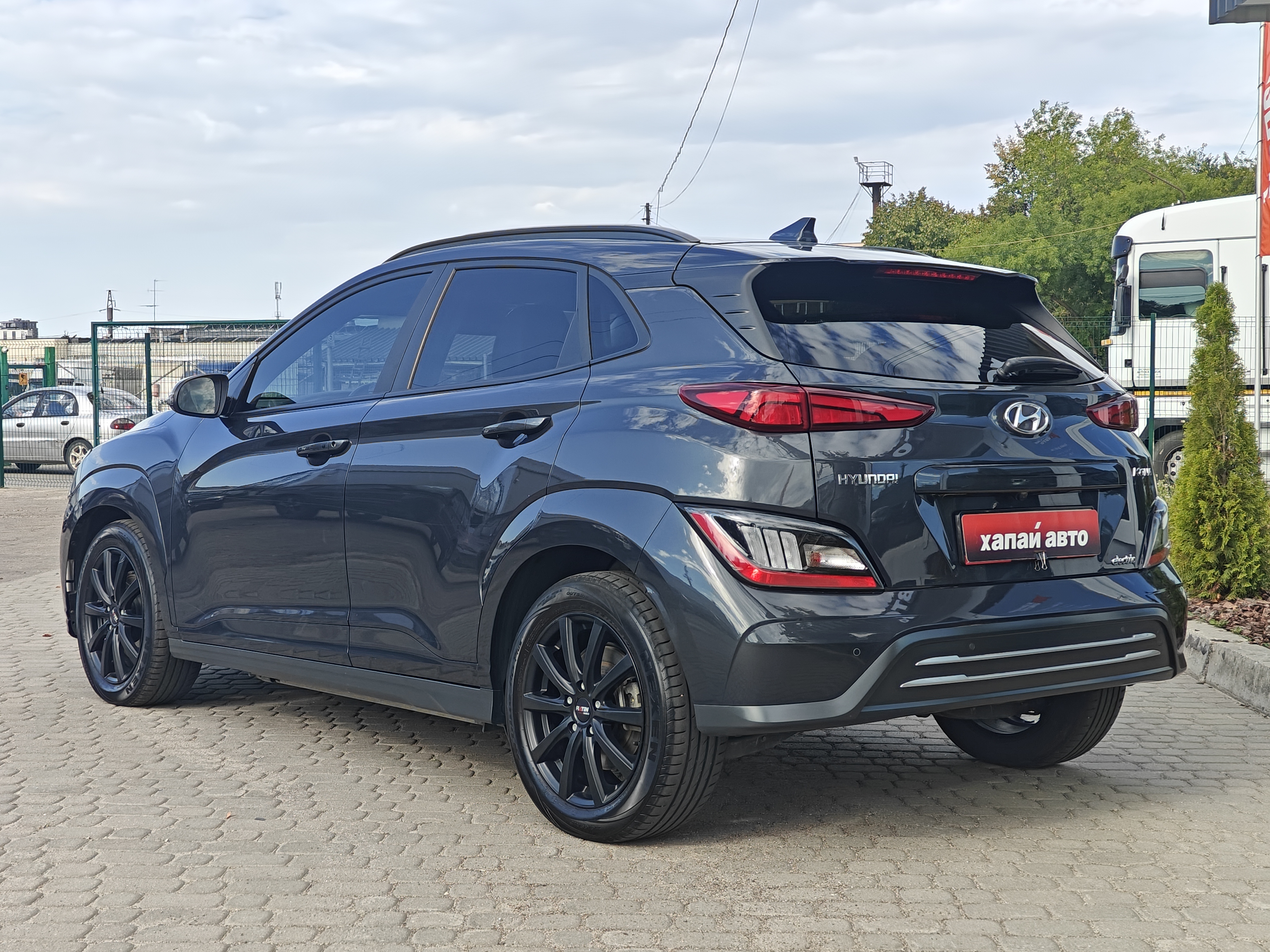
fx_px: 1724
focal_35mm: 47
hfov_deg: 40.4
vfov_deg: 30.9
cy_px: 476
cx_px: 635
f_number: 2
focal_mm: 7.08
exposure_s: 1/1013
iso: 50
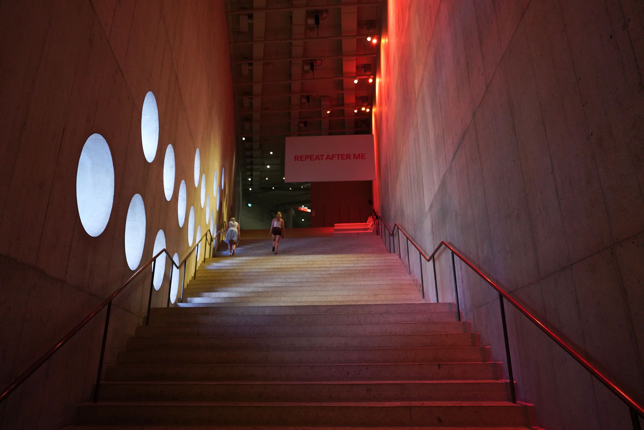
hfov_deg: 73.7
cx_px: 322
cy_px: 215
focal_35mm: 24
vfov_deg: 53.1
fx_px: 429
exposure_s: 1/80
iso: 3200
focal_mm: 24
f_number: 3.5
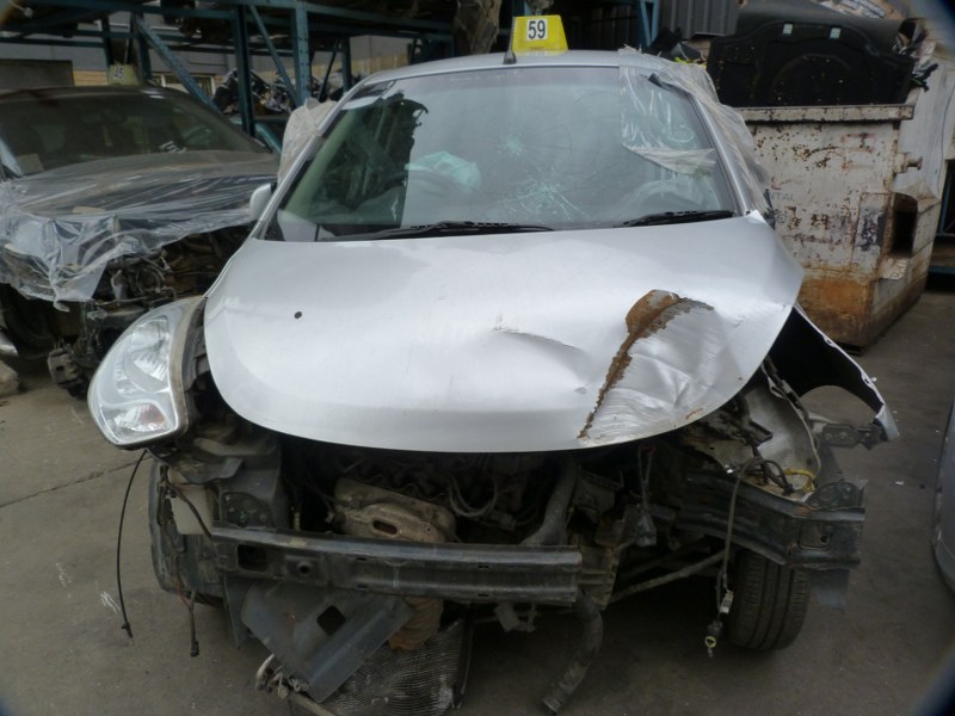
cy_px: 358
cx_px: 478
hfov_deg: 69.4
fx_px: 690
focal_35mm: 25
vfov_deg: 54.9
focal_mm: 4.5
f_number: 4
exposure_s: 1/160
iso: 125
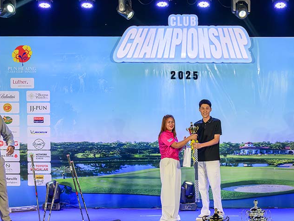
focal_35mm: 45
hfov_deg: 41.7
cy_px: 130
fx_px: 382
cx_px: 186
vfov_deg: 32.1
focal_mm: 31
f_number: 6.3
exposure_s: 1/250
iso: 2800
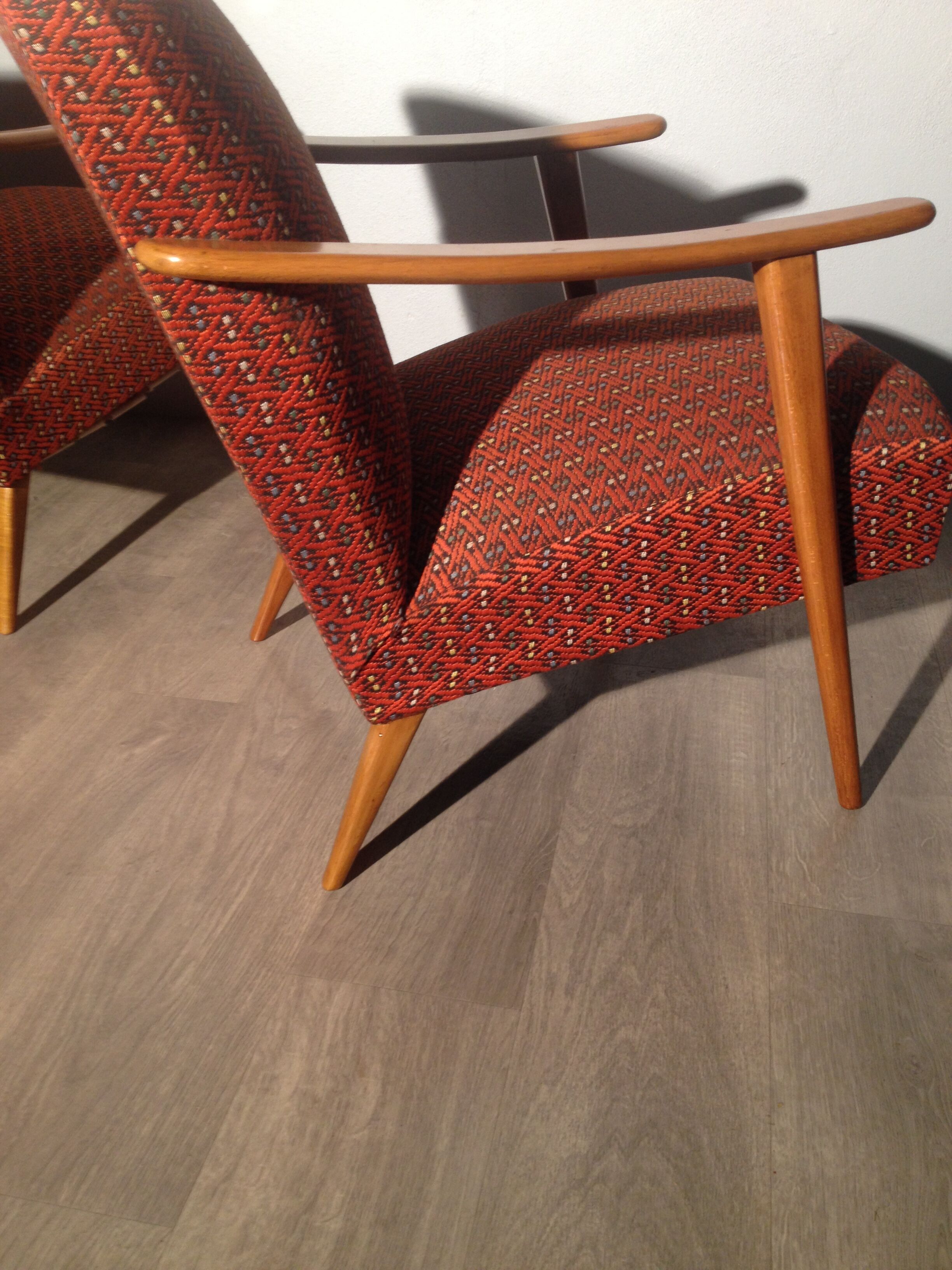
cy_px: 635
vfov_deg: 52.6
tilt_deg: -26.8
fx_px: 1283
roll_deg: -0.9
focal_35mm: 35
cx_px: 476
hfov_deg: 40.7
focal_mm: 4.28
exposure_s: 1/20
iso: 64
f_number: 2.4
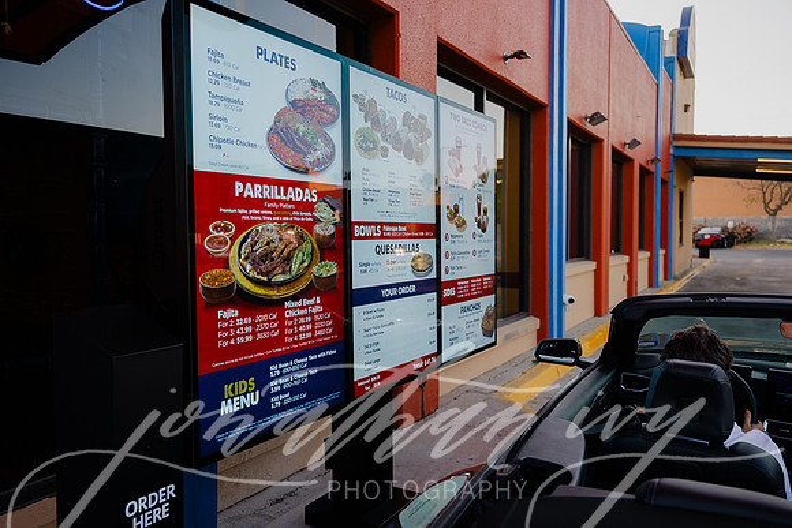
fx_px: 649
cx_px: 396
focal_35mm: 30
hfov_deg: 62.8
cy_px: 264
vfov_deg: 44.3
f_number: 2.8
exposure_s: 1/200
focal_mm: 29.5
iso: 80
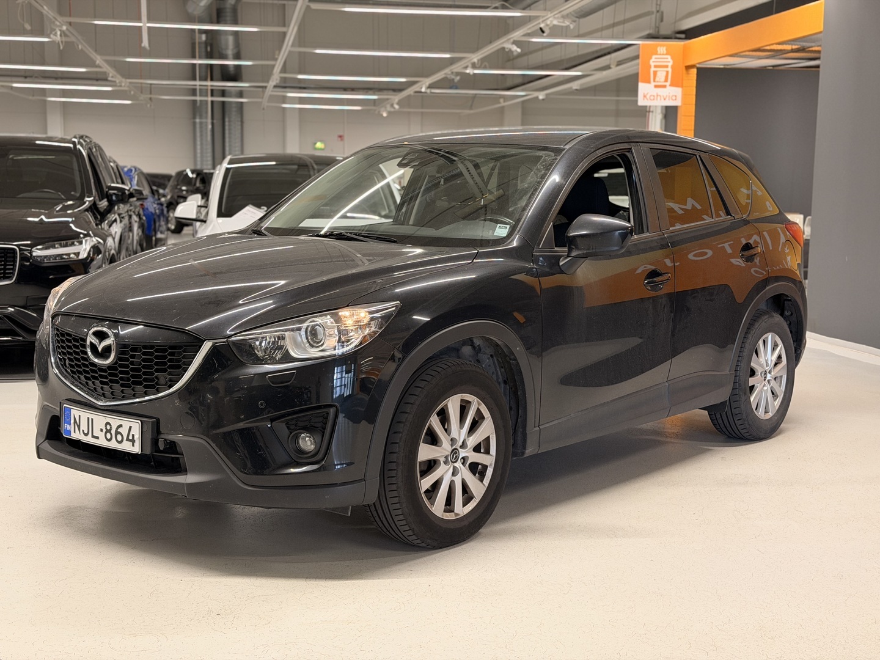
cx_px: 440
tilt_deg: -6.3
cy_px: 330
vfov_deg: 30.3
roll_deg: -1.1
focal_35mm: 48
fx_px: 1220
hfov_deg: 39.7
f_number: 1.78
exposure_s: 1/100
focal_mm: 6.76
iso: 250
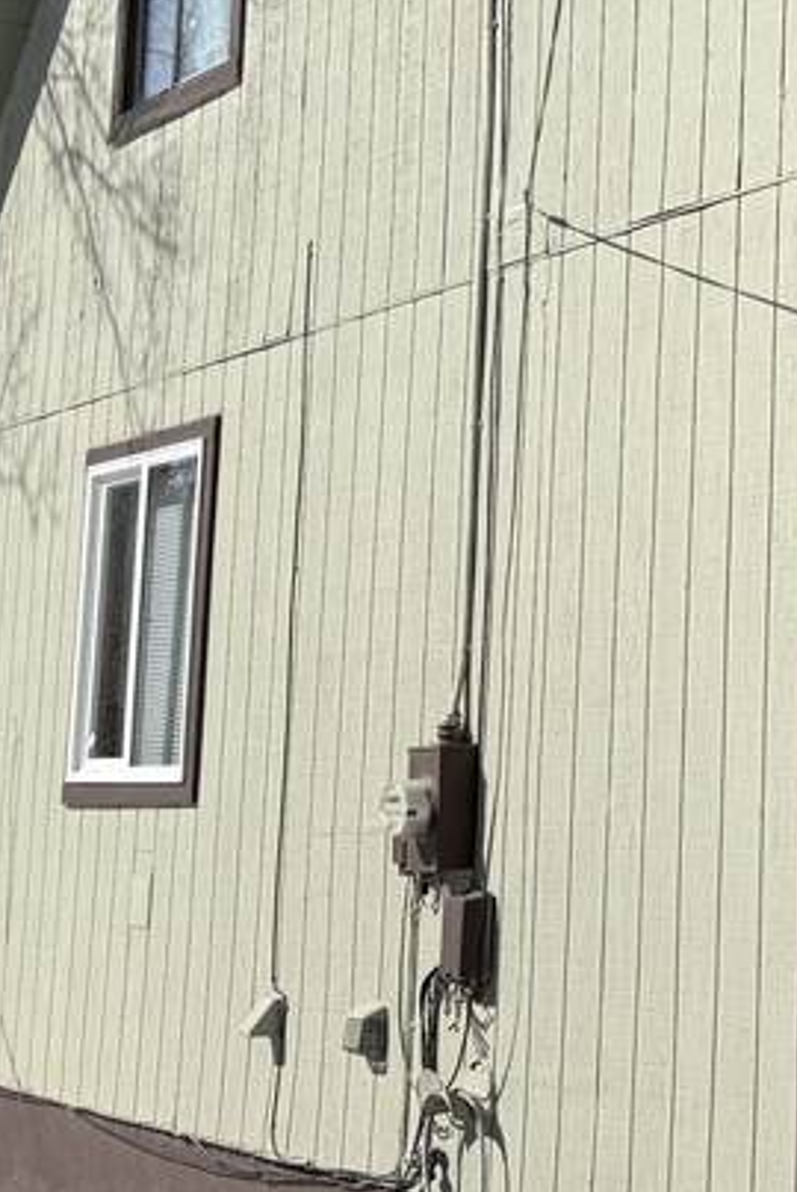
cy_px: 260
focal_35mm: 79
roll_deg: +0.9
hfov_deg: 15.6
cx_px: 1293
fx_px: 2619
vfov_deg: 25.3
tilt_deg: +10.9
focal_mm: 6.76
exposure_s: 1/6173
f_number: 1.78
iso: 80
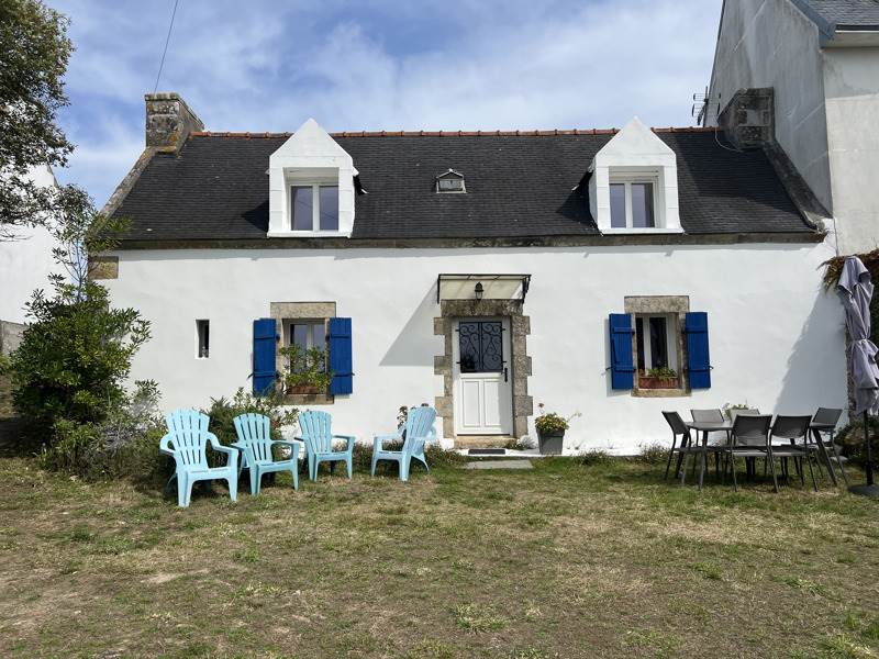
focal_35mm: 26
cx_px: 440
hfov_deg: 67.3
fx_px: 660
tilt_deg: +5.5
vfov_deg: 53.1
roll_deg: +1.4
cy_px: 330
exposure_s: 1/6579
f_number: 1.5
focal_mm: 5.7
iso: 50
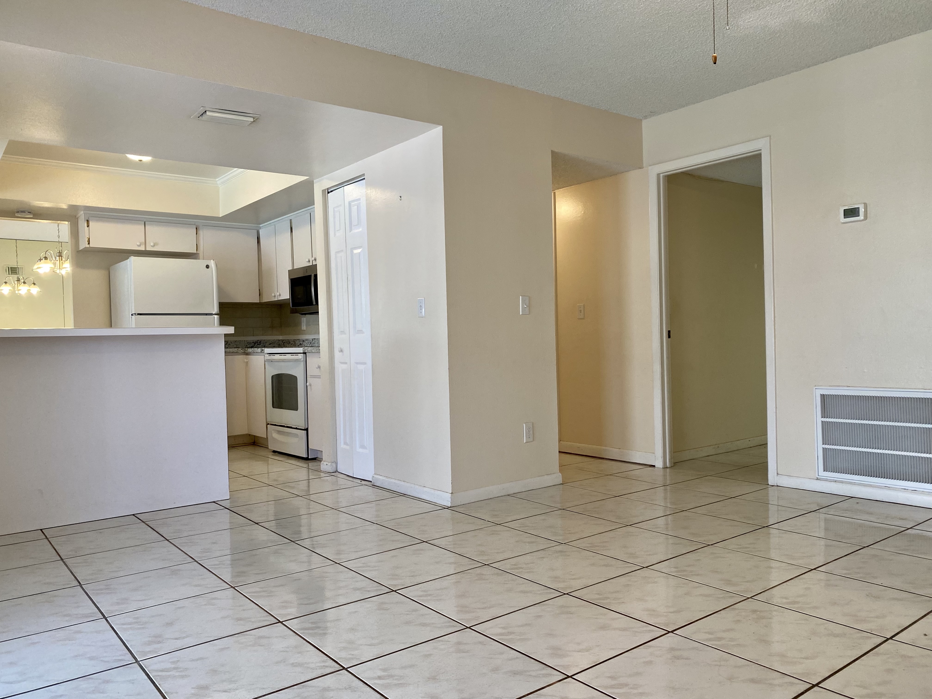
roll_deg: +1.2
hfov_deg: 67.3
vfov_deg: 53.1
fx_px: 700
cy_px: 350
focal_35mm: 26
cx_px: 466
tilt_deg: -1.5
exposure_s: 1/120
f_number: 1.8
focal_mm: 4.25
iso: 125
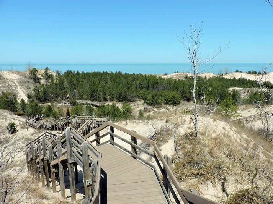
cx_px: 136
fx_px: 189
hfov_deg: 71.6
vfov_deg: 56.8
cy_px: 102
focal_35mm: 24
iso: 100
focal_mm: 4.3
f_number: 3.3
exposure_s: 1/1000
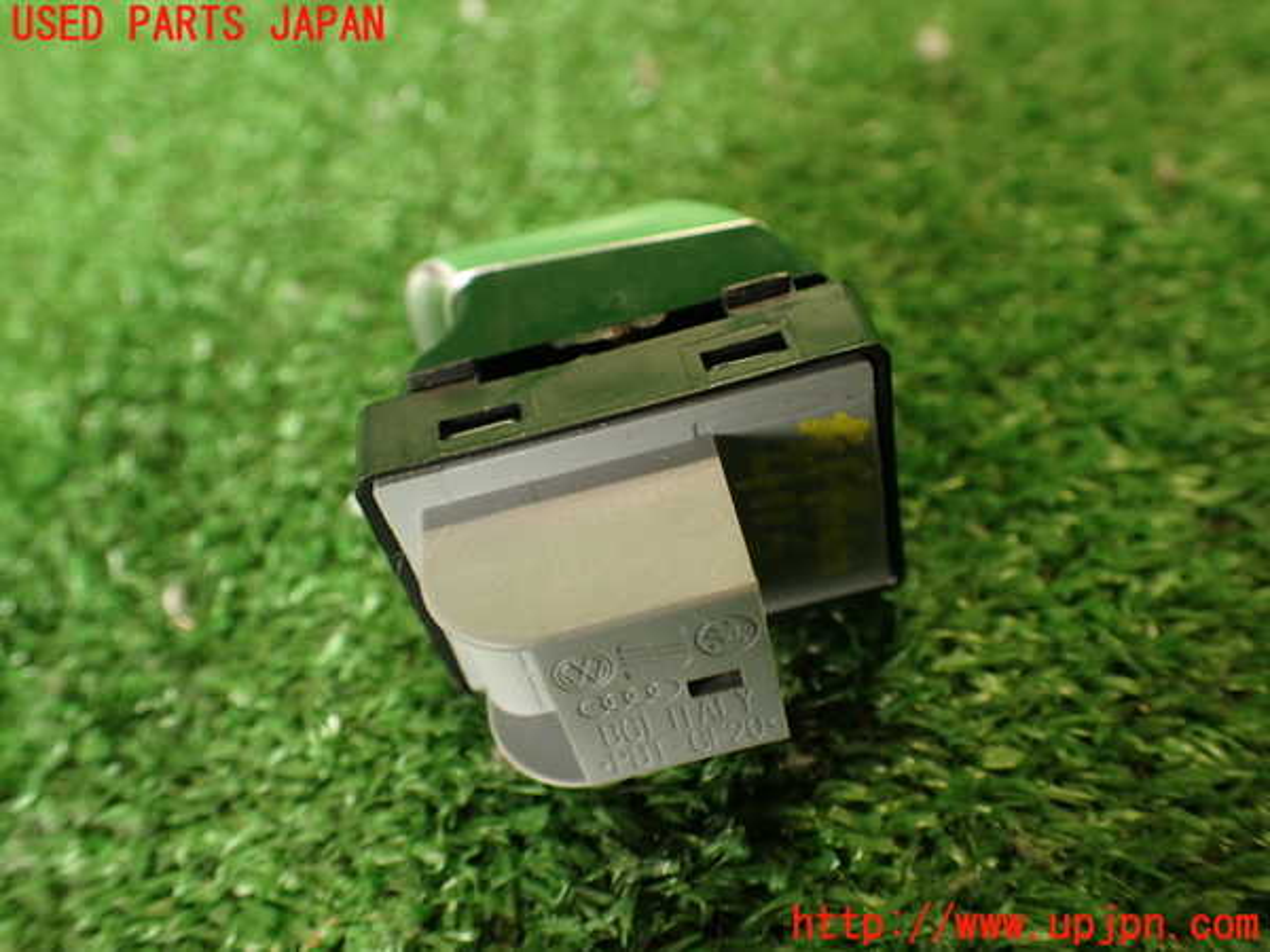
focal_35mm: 32
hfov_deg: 56.8
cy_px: 476
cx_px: 635
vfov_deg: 44.2
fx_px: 1174
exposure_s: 1/30
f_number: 2.4
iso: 200
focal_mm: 5.79
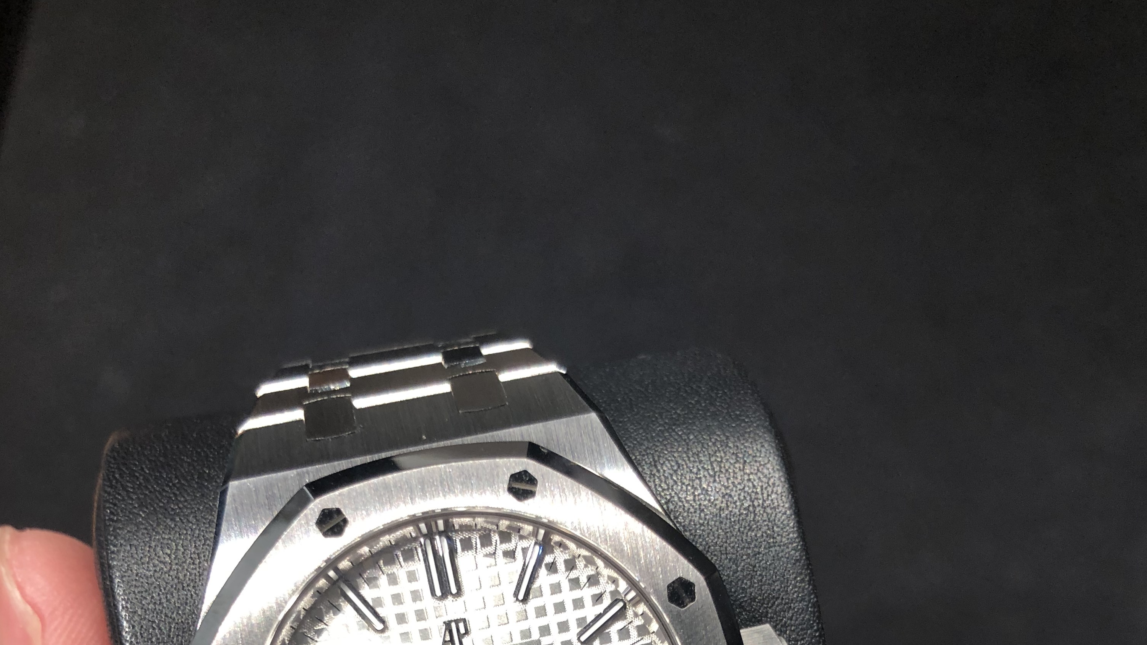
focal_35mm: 41
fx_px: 1247
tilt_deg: -78.4
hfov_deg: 49.4
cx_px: 571
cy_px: 754
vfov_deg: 26.2
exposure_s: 1/33
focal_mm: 4
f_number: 1.8
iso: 32
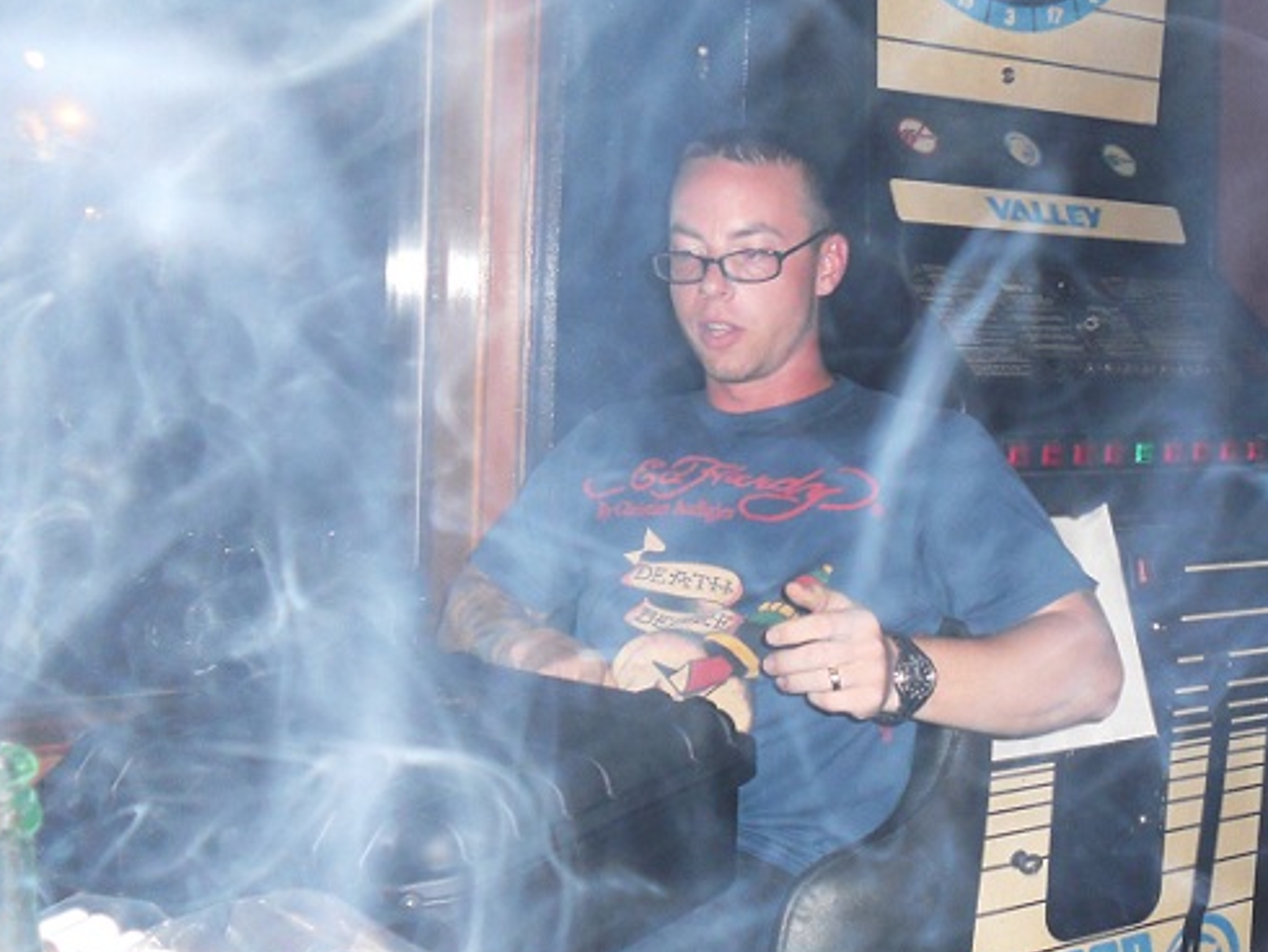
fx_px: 1722
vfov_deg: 30.9
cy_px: 484
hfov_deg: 40.1
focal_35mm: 47
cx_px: 810
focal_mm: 5.8
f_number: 3.5
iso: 200
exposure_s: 1/25
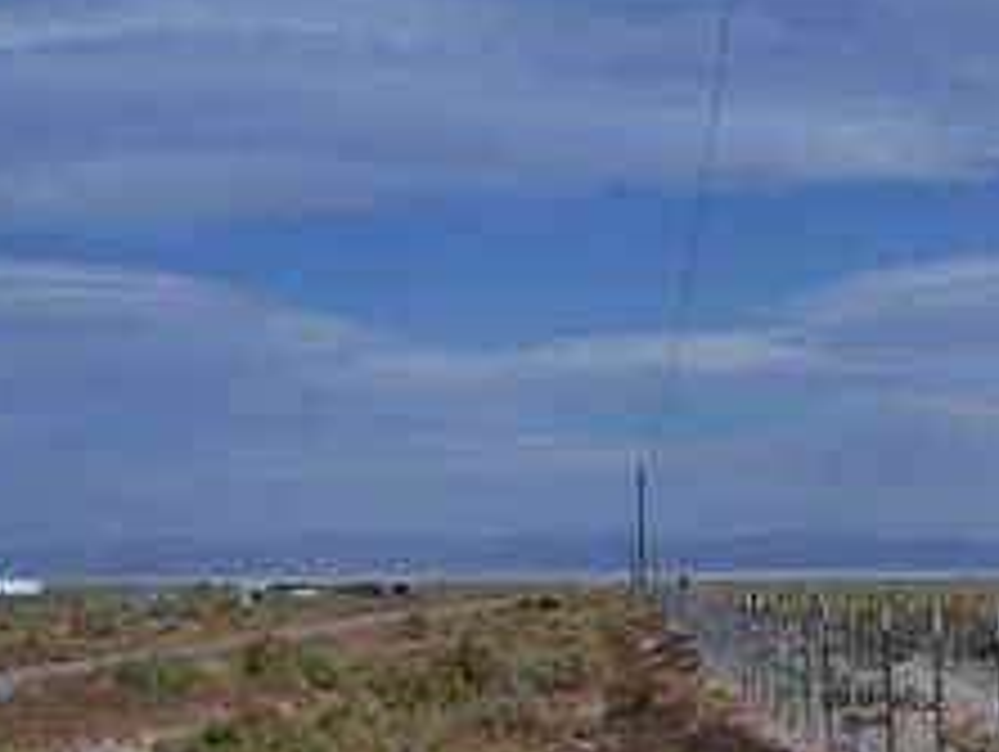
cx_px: 1382
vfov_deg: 15.0
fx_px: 2831
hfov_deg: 18.3
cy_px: 630
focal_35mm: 98
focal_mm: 5.6
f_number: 5.6
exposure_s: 1/1500
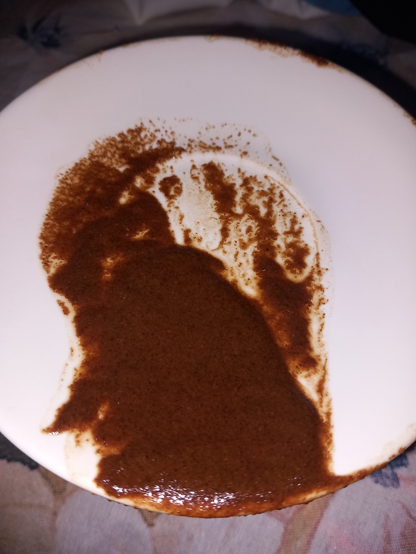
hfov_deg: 51.4
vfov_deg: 65.3
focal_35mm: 27
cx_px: 208
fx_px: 433
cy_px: 277
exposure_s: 1/100
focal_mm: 4
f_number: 1.8
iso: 32
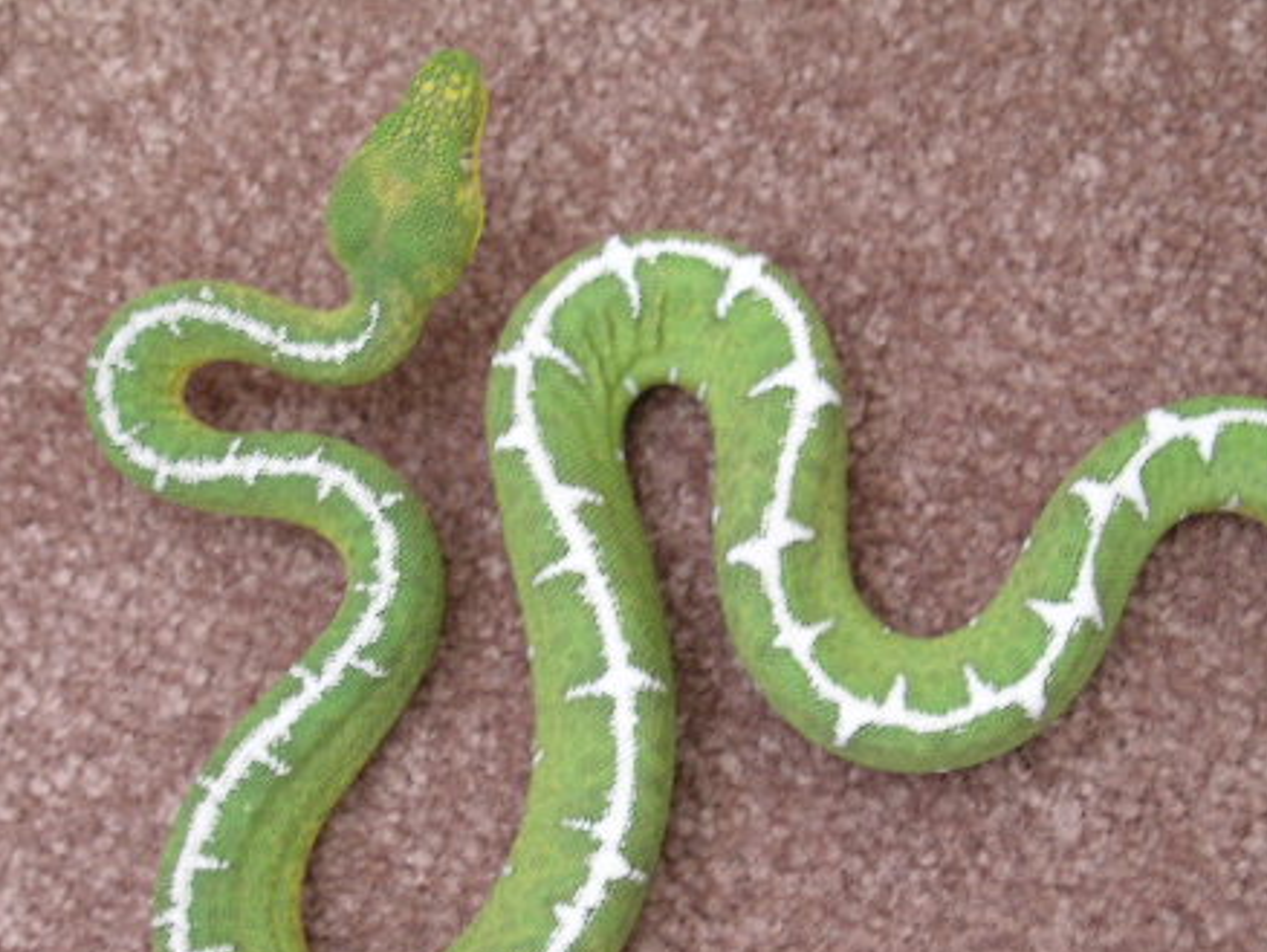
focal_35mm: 73
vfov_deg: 20.1
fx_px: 2673
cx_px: 781
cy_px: 668
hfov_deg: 26.6
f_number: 3.4
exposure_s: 1/3.7
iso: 61
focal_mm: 10.3
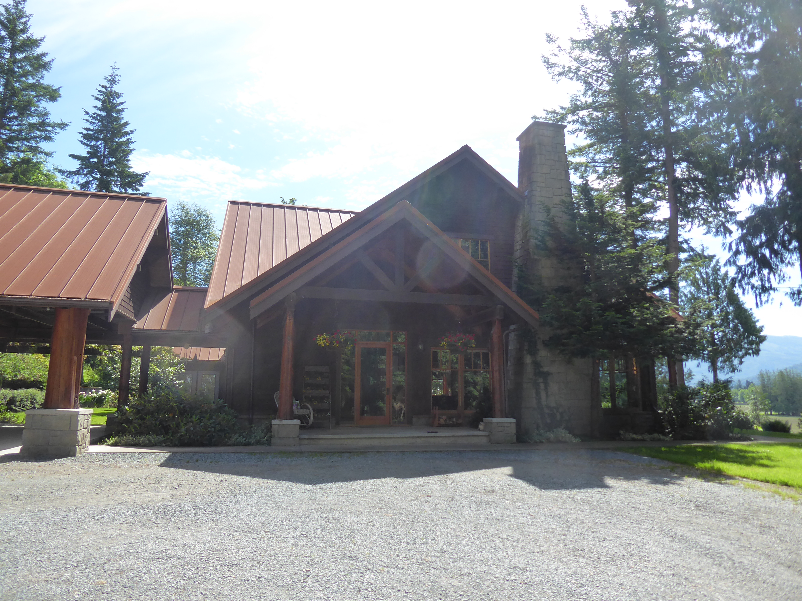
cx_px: 401
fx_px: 579
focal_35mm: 25
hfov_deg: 69.4
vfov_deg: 54.9
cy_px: 300
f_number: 3.3
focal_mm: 4.3
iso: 125
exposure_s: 1/400
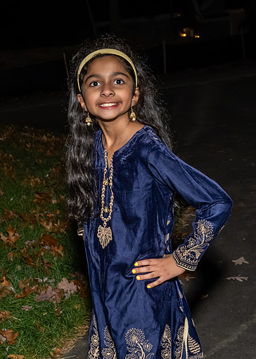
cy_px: 201
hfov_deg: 19.3
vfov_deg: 26.8
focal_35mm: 74
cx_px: 127
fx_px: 754
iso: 1250
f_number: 8
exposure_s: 1/250
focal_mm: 24
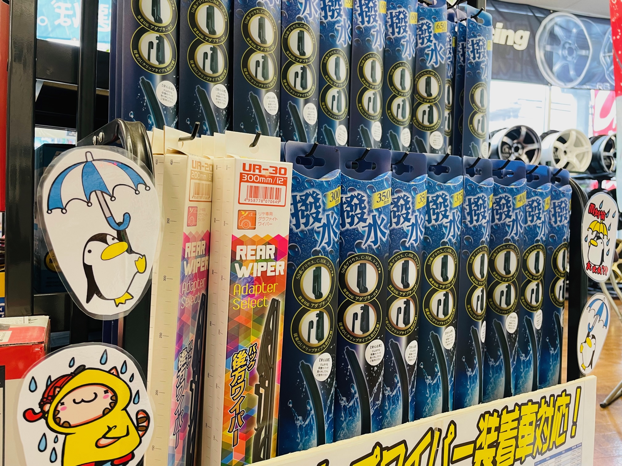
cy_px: 233
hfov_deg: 67.3
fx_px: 467
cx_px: 311
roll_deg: -1.2
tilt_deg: -2.2
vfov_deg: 53.1
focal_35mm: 26
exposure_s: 1/50
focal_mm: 4.2
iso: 80
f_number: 1.6
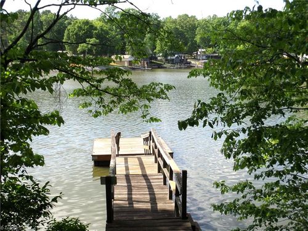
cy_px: 116
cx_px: 154
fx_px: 472
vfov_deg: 27.5
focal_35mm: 53
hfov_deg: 36.2
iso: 100
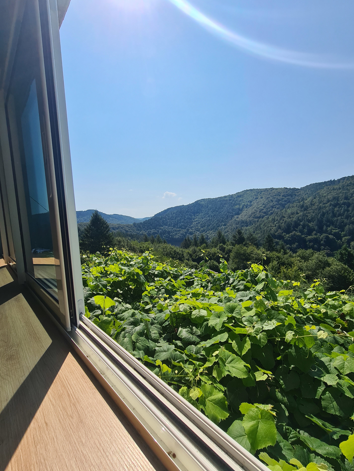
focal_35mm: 14
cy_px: 242
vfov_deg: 102.0
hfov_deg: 85.7
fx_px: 191
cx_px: 178
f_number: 2.2
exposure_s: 1/3760
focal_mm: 2.2
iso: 50
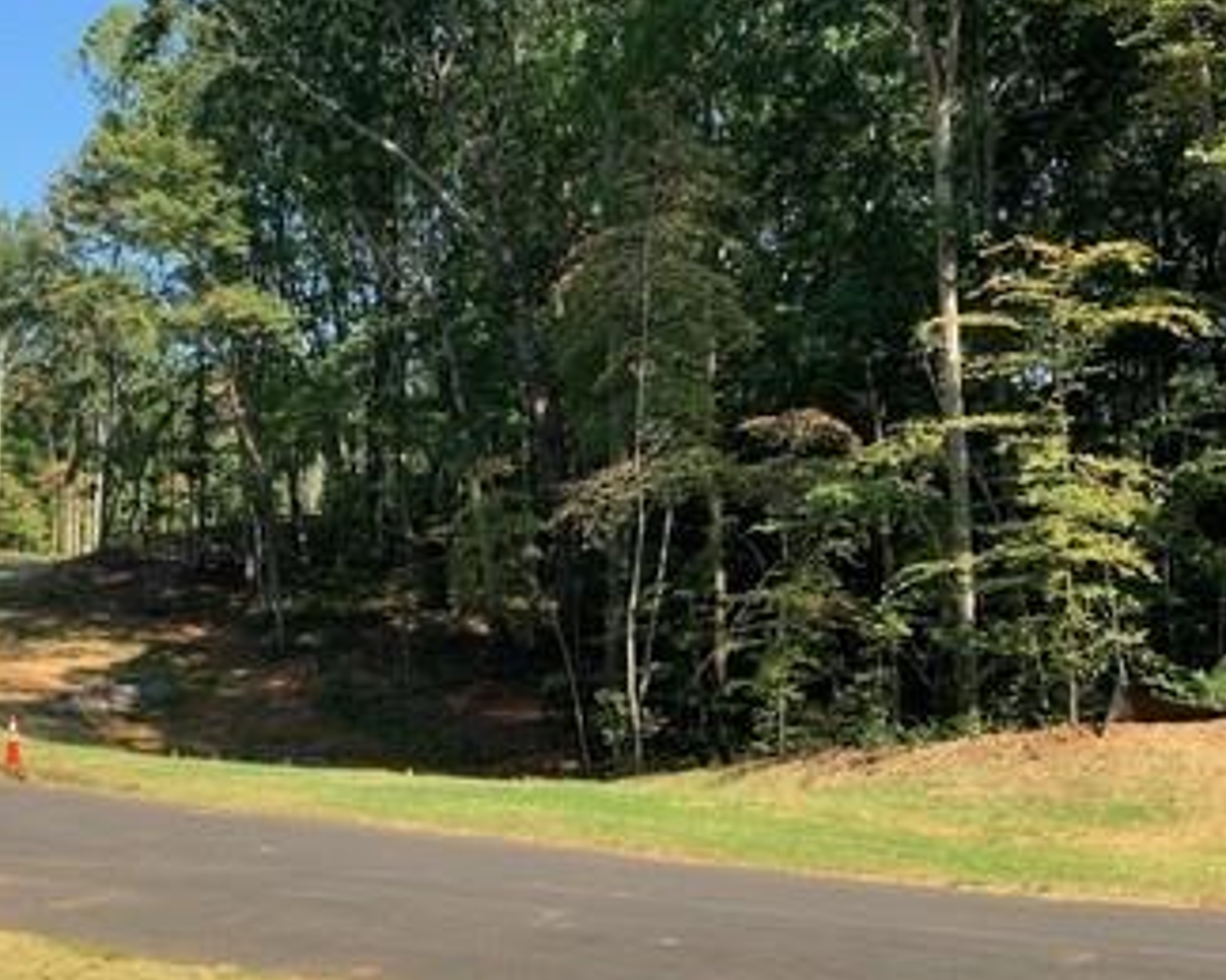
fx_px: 1524
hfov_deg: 43.7
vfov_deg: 35.6
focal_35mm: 42
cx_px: 503
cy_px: 428
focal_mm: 3
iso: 16
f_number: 1.8
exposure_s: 1/650
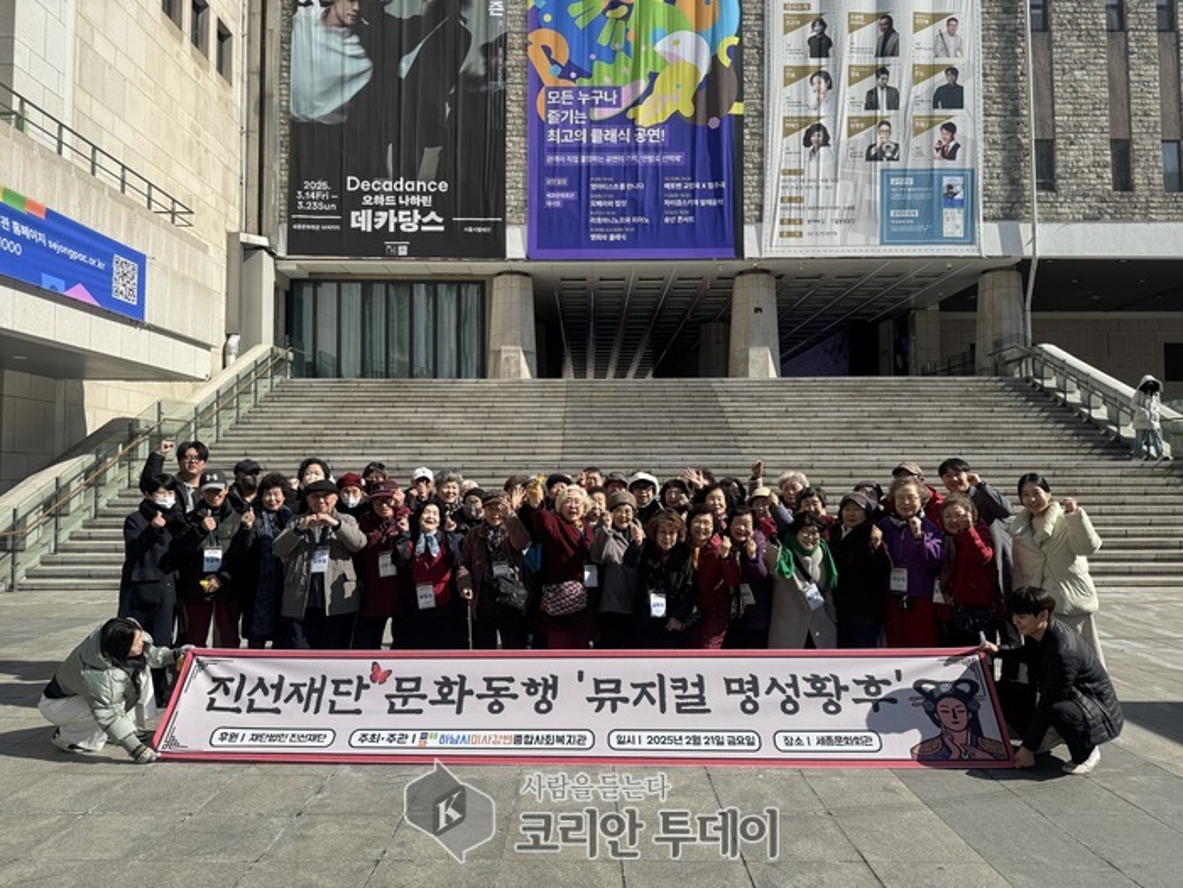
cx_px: 592
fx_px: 820
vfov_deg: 56.8
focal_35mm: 24
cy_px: 444
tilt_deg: +2.8
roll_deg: +0.5
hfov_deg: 71.6
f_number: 1.78
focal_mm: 6.76
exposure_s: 1/4608
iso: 80
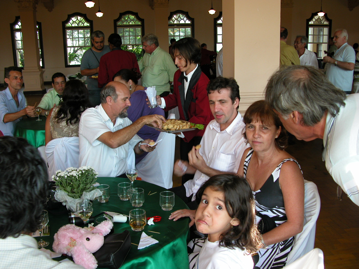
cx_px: 180
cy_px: 134
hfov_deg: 52.6
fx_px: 363
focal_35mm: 35
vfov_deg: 40.7
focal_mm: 8.9
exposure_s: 1/48.9
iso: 100
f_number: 2.8
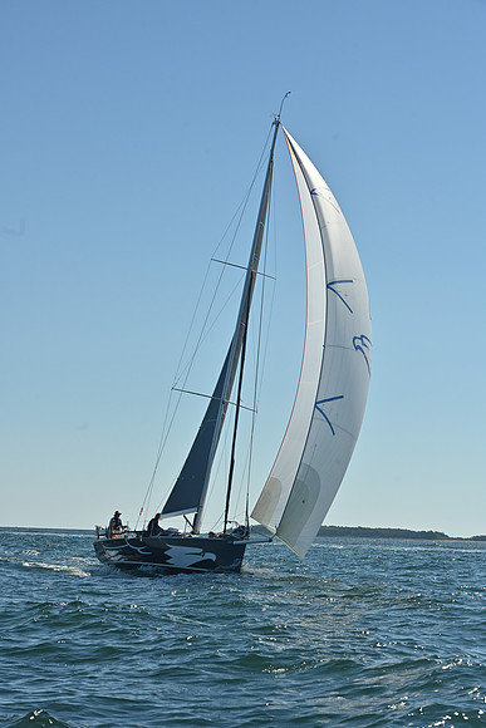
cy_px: 364
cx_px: 243
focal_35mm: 90
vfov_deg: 22.6
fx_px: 1821
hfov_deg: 15.2
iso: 250
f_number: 9
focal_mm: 90
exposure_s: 1/1600
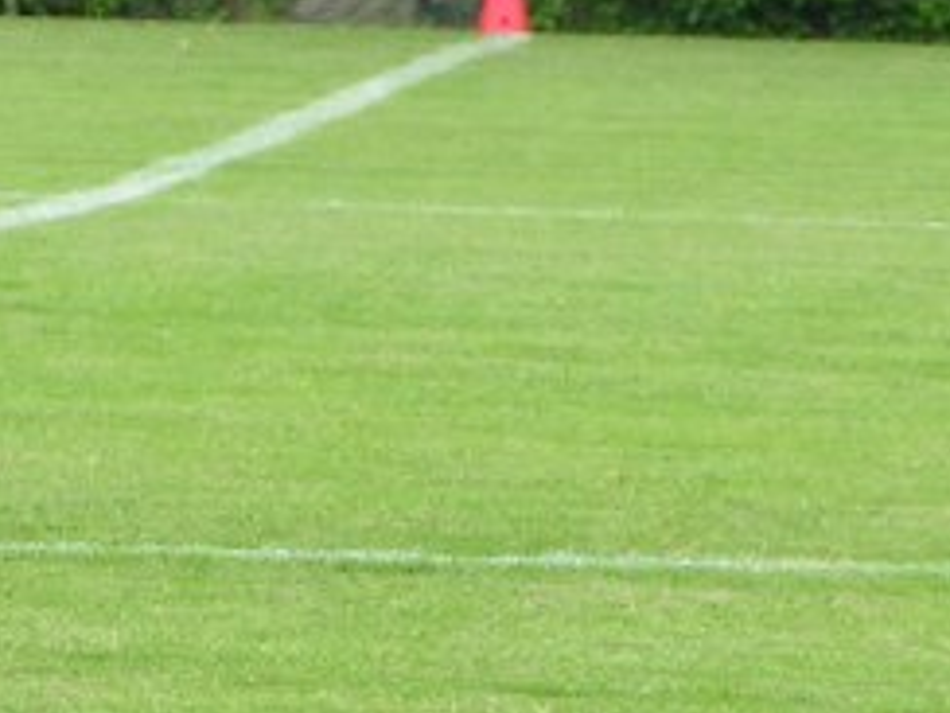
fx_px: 17729
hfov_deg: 3.1
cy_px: -35
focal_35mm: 646
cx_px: 732
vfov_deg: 2.3
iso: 80
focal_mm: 30.1
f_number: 3.5
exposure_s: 1/200
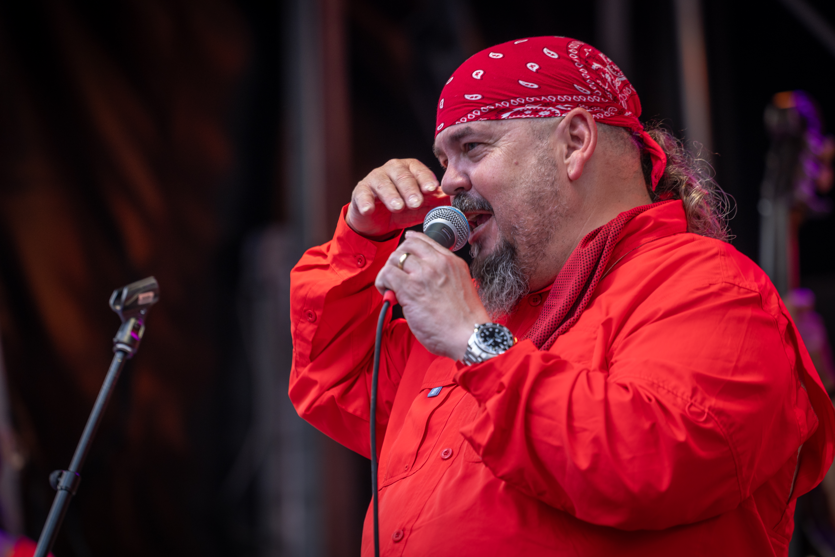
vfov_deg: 6.3
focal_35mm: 219
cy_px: 278
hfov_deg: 9.4
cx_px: 418
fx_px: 5079
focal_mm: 219
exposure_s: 1/50
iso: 400
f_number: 3.5
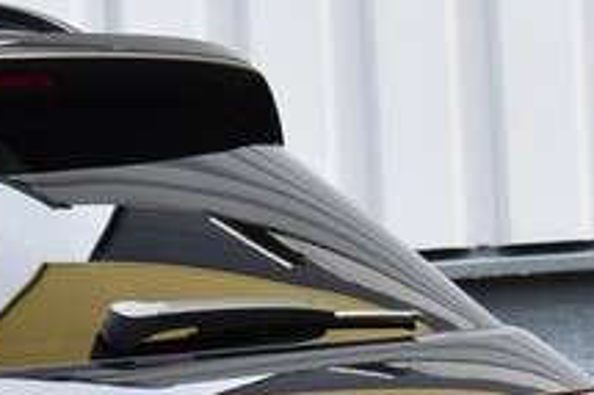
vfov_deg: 3.7
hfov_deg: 5.4
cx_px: -528
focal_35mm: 372
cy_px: 610
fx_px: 6133
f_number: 8
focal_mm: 52
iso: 360
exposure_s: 1/250
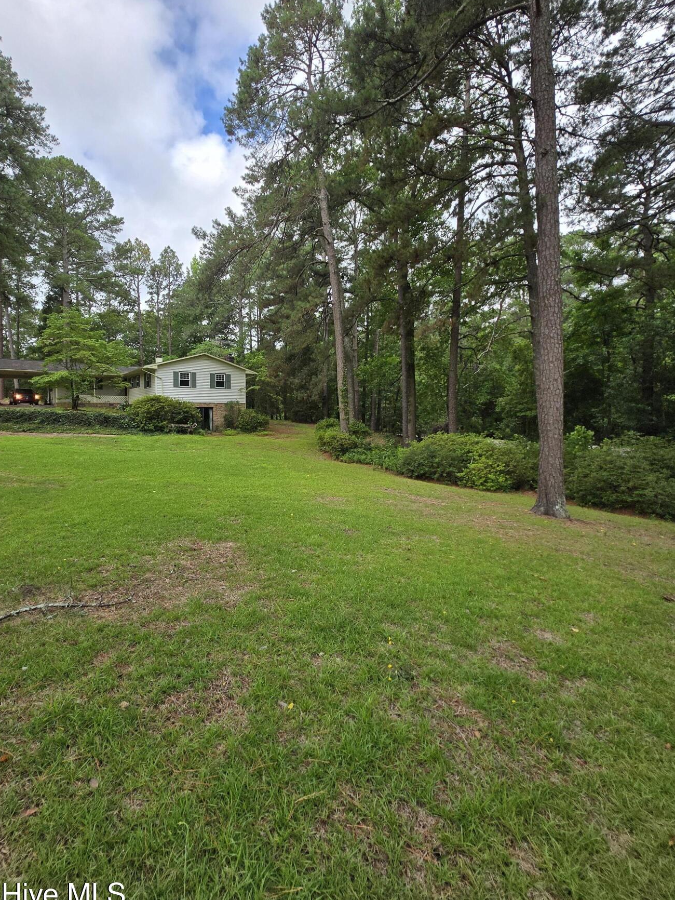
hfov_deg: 81.3
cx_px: 293
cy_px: 422
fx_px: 390
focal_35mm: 15
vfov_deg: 98.0
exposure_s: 1/499
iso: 25
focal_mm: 1.7
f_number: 2.2
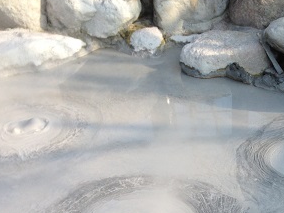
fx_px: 624
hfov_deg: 24.7
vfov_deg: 18.9
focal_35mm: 76
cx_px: 272
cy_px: 214
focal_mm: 4.12
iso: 50
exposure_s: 1/669
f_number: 2.4
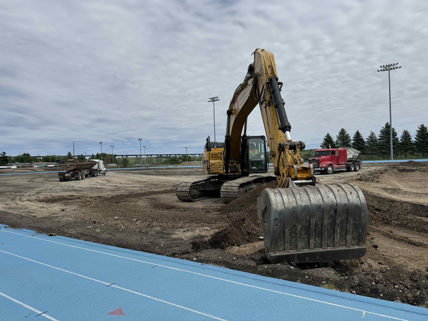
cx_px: 214
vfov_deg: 56.8
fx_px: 297
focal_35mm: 24
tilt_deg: -0.2
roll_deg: +2.2
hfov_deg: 71.6
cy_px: 160
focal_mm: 6.76
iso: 80
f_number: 1.78
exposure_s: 1/9009
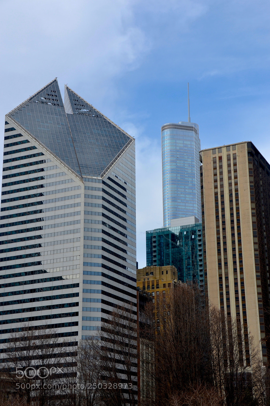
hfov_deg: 23.8
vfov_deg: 35.1
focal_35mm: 57
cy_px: 203
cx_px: 135
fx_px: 641
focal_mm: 38
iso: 100
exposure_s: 1/160
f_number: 6.3
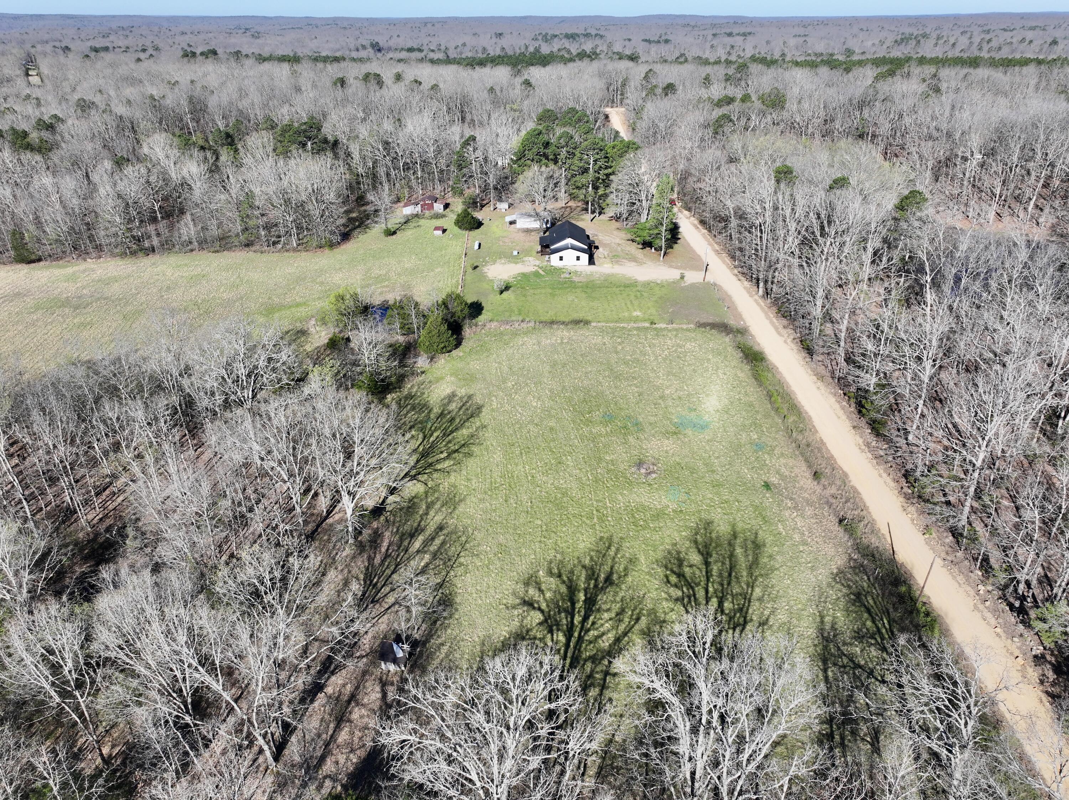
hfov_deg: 71.6
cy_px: 400
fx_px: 741
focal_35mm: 24
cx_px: 534
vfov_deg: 56.8
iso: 120
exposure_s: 1/1600
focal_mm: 12.29
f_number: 2.8
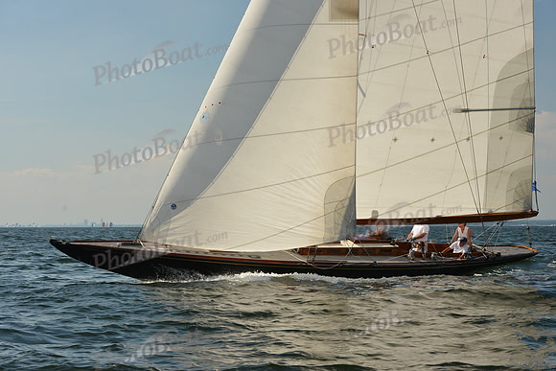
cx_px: 278
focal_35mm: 70
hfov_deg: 28.8
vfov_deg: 19.5
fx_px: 1081
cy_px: 186
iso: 1000
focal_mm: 70
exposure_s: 1/1250
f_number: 10
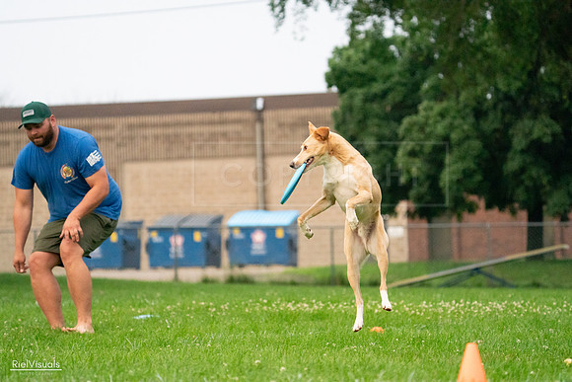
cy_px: 191
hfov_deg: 10.3
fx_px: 3178
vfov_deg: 6.9
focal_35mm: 200
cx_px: 286
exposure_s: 1/2000
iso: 6400
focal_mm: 200
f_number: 5.6
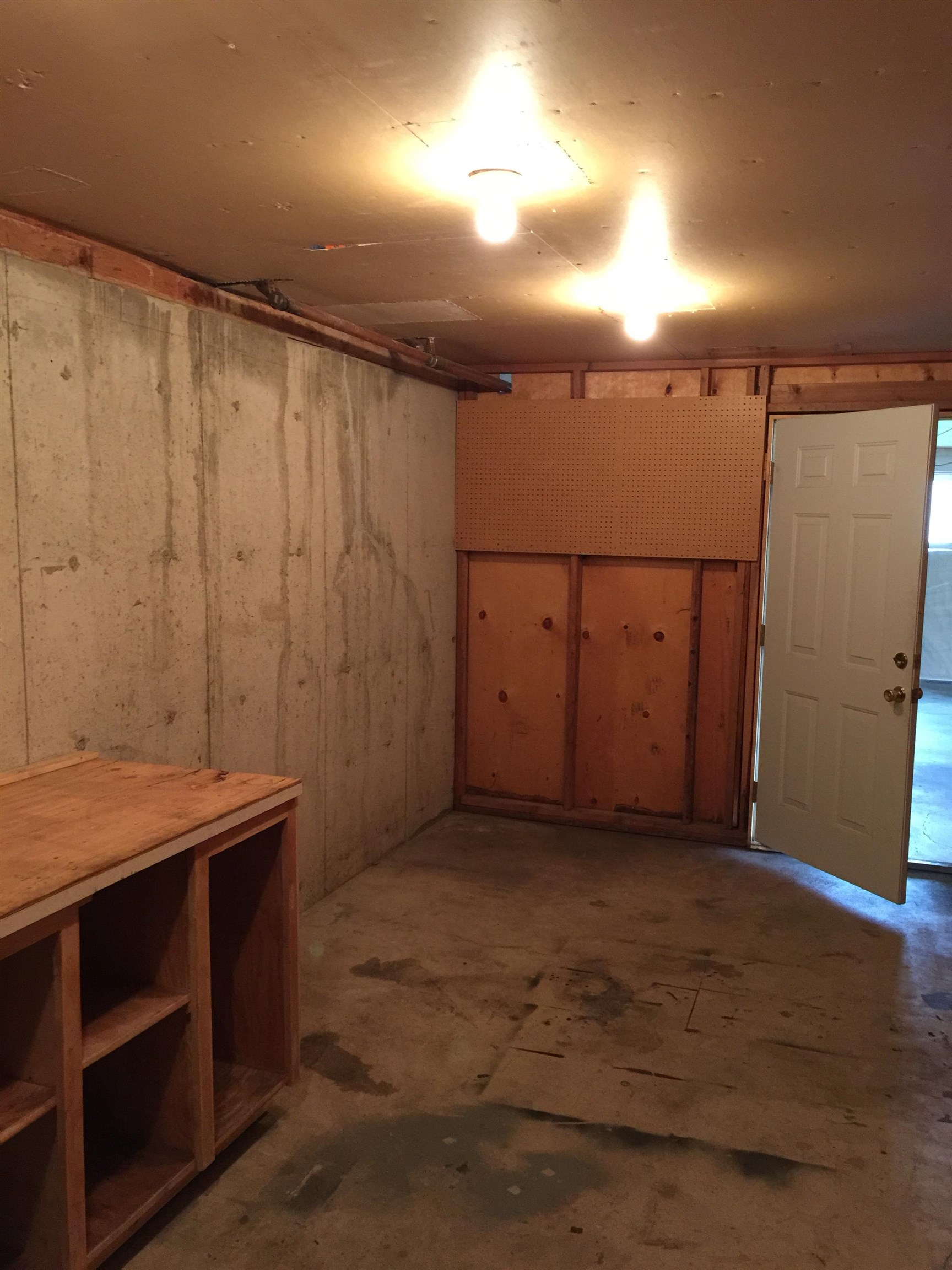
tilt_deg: -3.7
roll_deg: -0.7
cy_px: 635
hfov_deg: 48.2
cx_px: 476
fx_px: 1063
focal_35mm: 29
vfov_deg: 61.7
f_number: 2.2
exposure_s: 1/15
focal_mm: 4.15
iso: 160
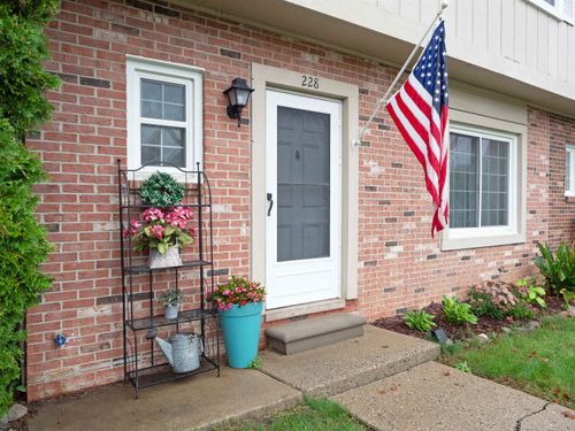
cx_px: 288
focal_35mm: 24
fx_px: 399
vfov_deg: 56.8
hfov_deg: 71.6
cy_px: 216
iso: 200
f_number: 4
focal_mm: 12
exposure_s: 1/125
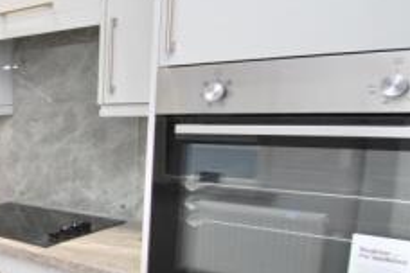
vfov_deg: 31.0
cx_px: -120
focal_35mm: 43
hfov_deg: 33.5
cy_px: 179
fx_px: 490
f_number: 3.5
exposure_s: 1/30
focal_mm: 10
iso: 280
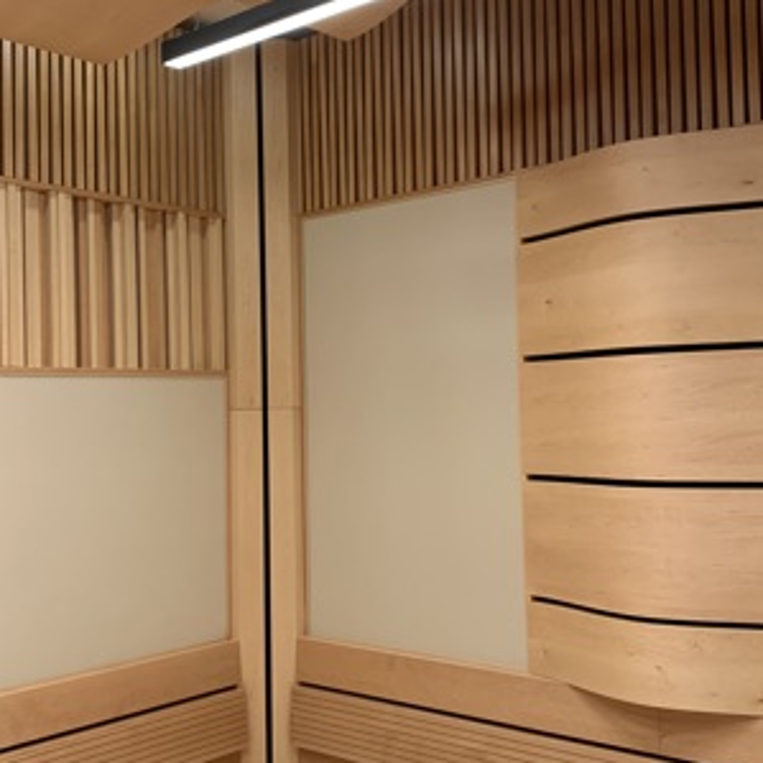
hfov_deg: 39.1
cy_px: 385
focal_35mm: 43
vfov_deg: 39.2
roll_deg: -0.4
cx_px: 329
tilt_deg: +3.5
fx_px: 1072
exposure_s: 1/121
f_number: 1.8
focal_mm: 4.25
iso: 100
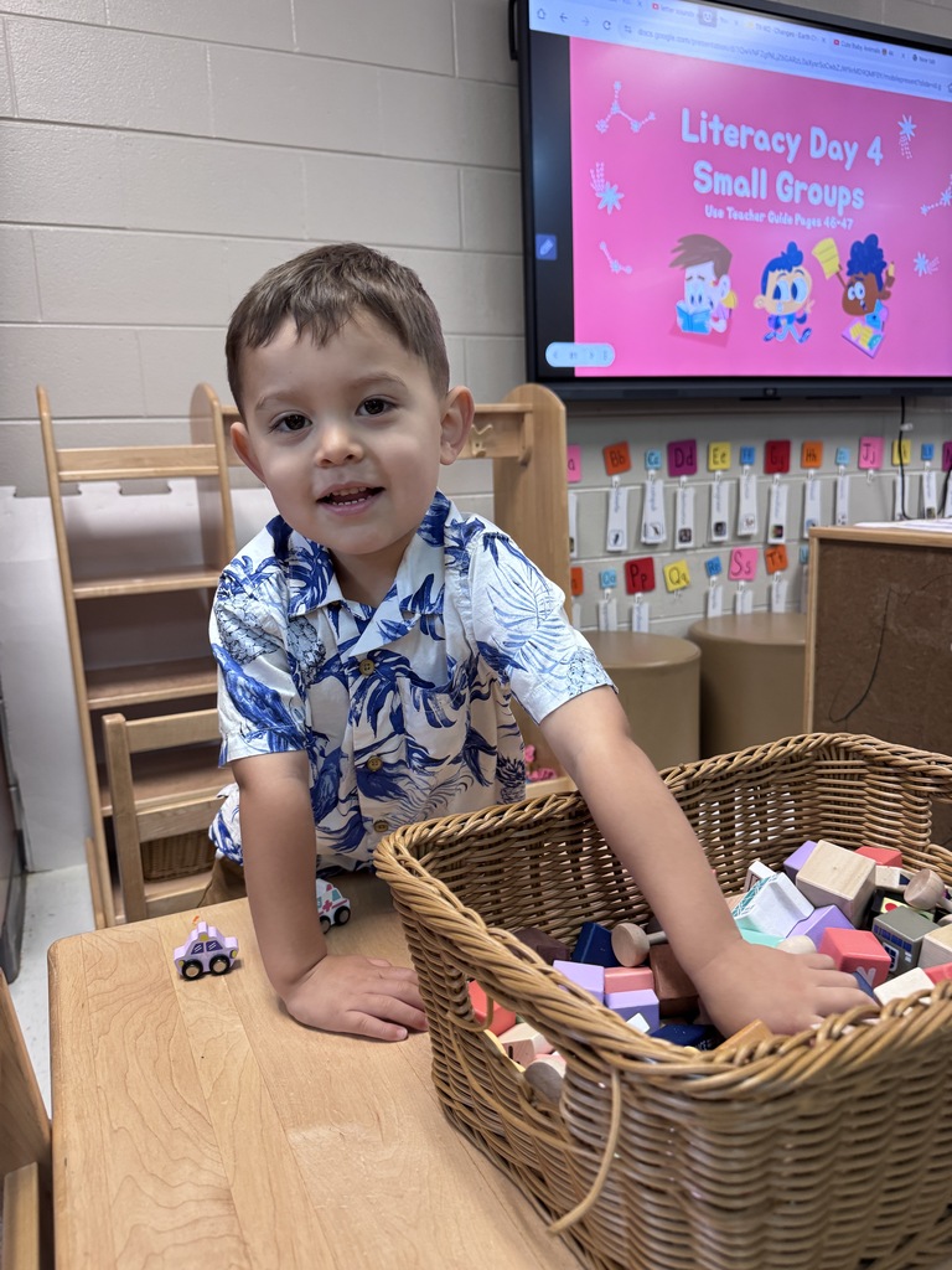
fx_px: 880
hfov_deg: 56.8
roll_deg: +2.4
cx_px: 476
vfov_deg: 71.6
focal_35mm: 24
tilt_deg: -10.5
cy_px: 635
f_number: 1.78
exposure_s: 1/60
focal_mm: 6.76
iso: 250
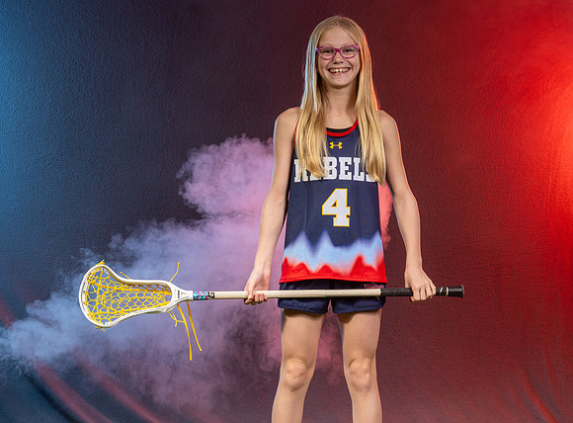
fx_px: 2008
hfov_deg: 16.2
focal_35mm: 122
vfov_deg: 12.0
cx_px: 355
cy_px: 204
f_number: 8
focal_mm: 80
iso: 64
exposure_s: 1/200
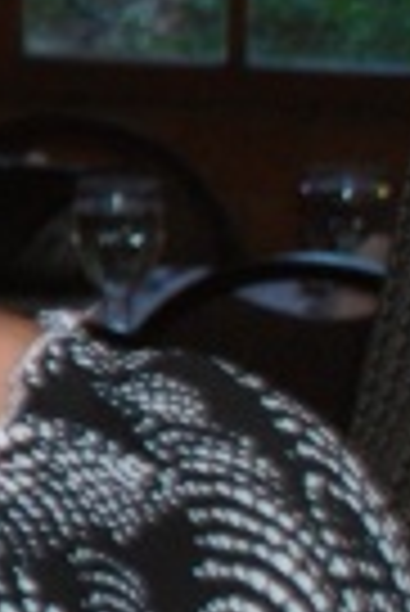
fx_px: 5977
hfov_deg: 3.6
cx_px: -1685
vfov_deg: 5.9
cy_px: -34
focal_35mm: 351
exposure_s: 1/60
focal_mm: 31
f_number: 4.2
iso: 200
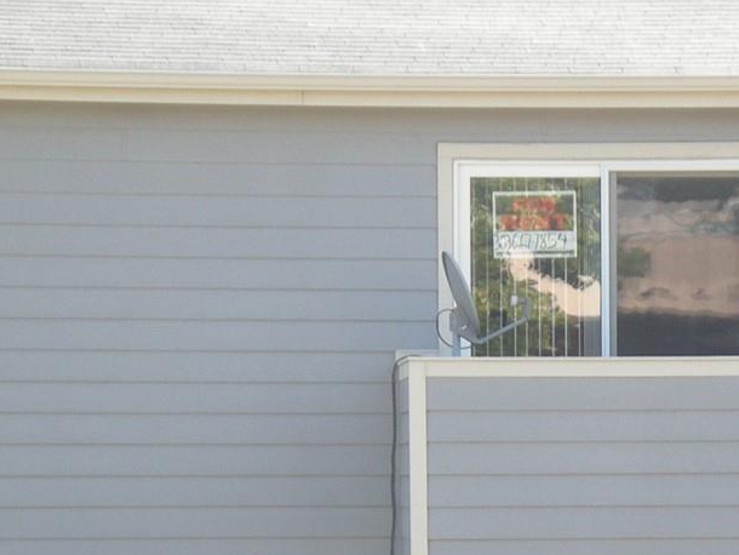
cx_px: 538
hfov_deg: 10.2
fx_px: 4143
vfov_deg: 7.6
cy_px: 482
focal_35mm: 194
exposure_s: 1/120
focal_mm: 12.3
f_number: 4.6
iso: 73
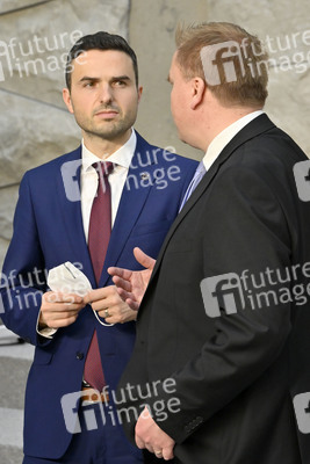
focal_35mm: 200
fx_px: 2581
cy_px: 232
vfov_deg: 10.3
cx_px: 155
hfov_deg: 6.9
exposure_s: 1/250
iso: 2000
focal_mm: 200
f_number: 8
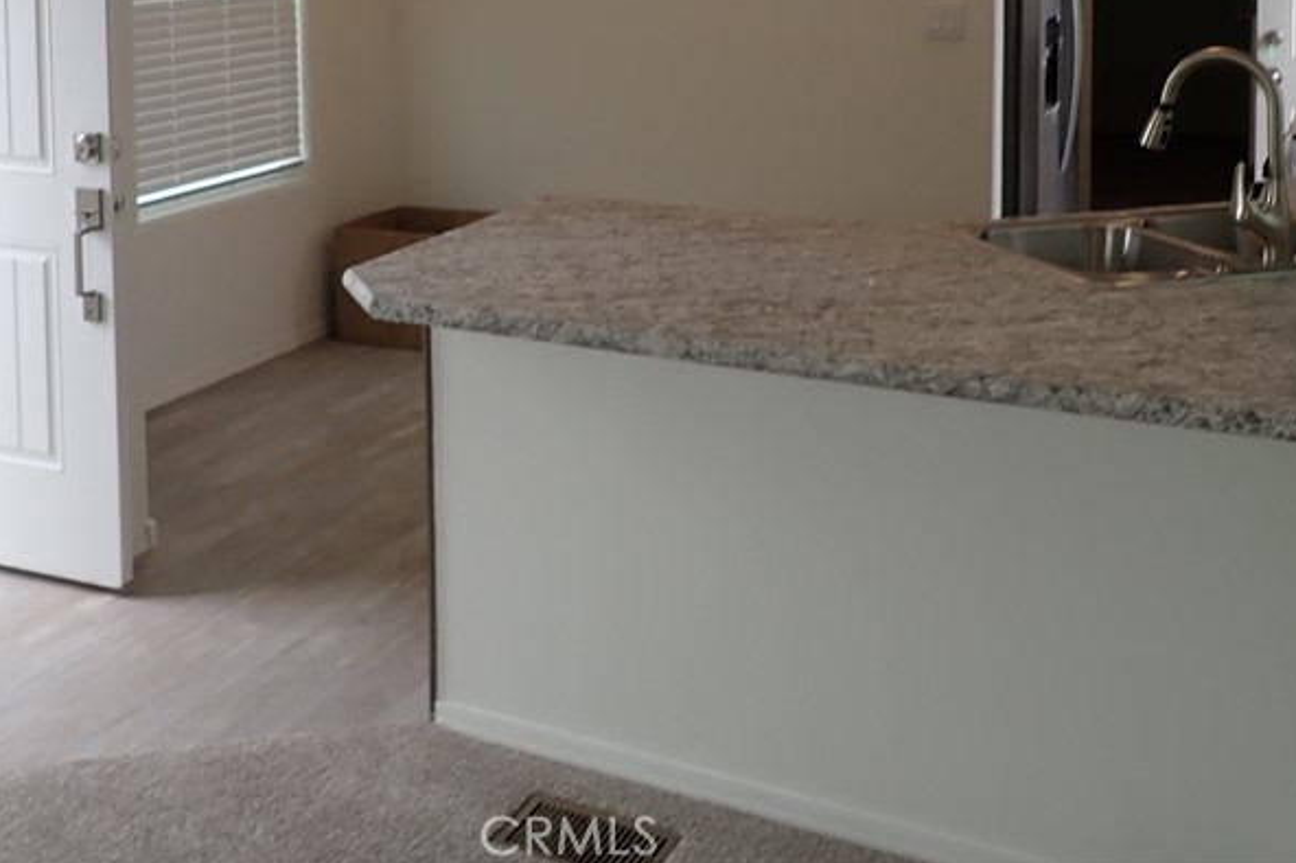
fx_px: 1619
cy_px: 26
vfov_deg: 28.2
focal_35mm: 45
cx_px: 484
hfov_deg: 43.3
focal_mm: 4.5
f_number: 2
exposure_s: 1/100
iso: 100
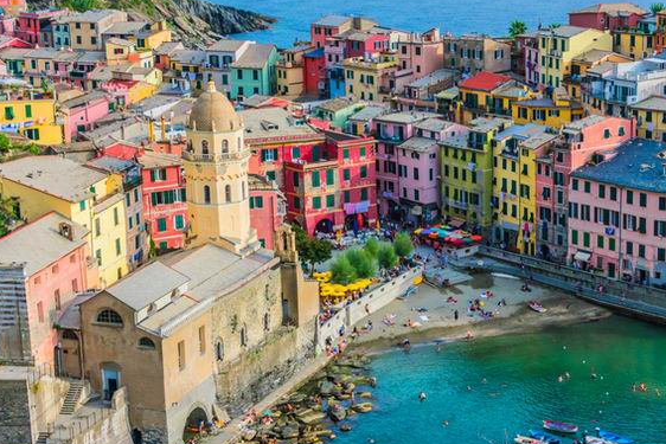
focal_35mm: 74
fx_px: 1369
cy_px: 224
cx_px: 523
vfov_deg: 18.4
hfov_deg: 26.9
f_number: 16
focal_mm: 42
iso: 500
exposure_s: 1/200
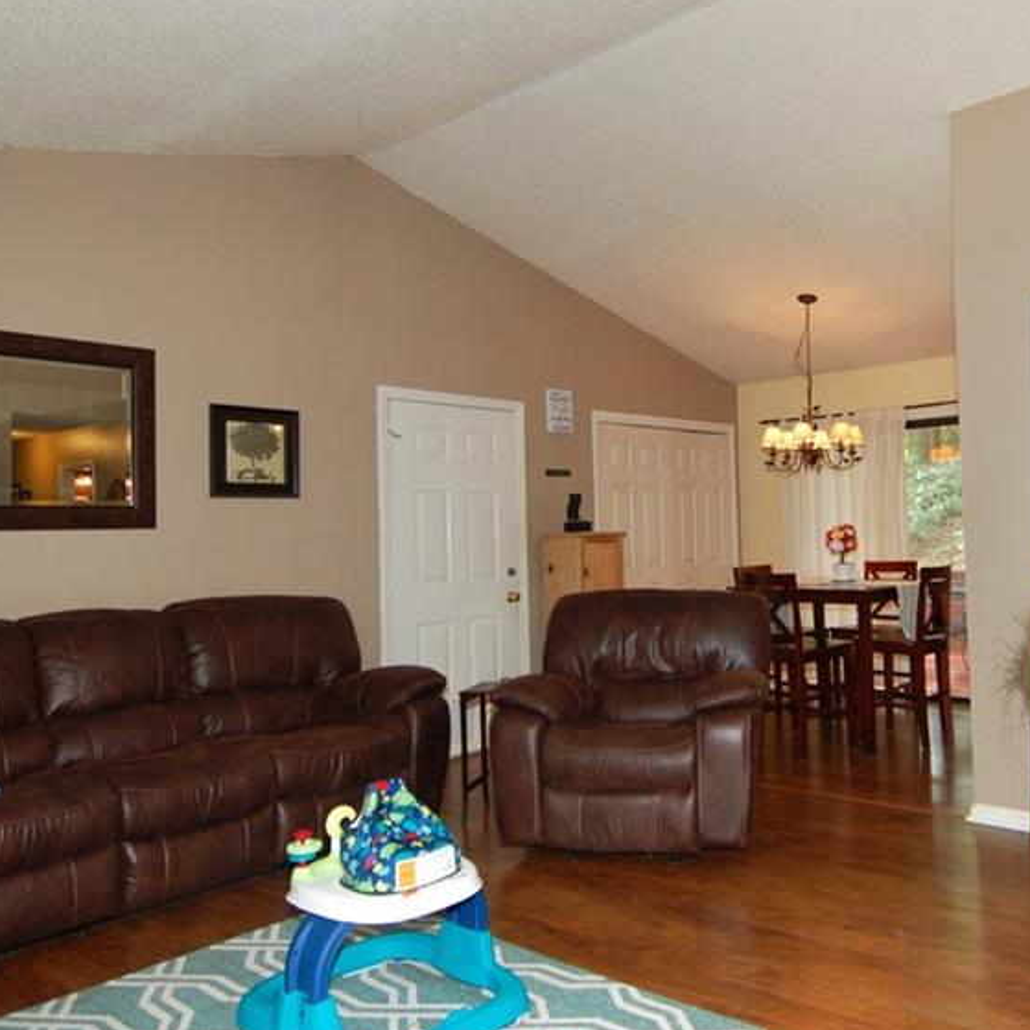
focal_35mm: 28
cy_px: 486
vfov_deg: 57.3
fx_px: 943
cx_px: 667
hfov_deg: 56.3
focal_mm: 12
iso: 400
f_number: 4
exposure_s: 1/60
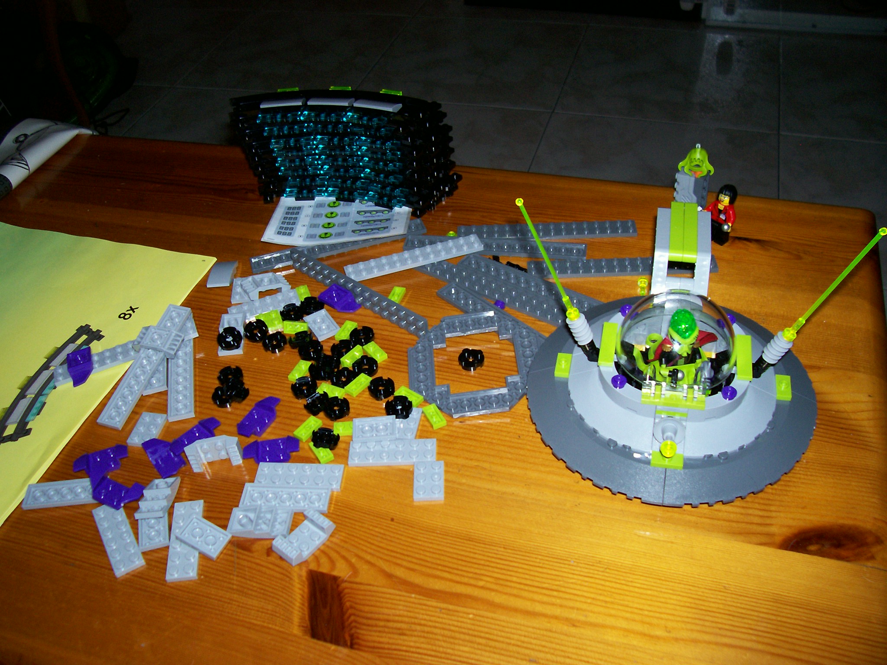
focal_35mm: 34
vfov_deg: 41.8
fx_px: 871
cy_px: 332
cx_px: 444
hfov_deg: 54.0
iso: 80
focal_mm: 5.6
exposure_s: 1/64
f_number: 2.7
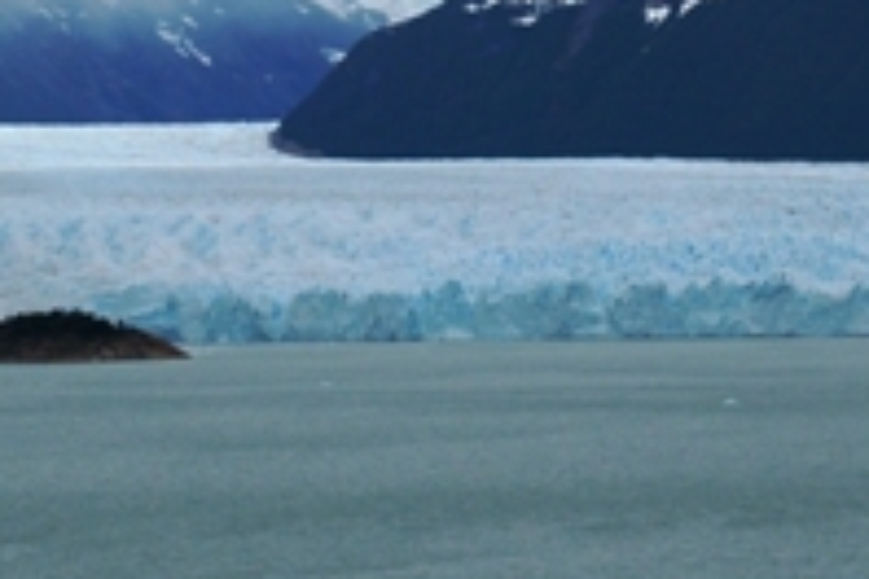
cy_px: -184
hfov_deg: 8.2
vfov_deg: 5.4
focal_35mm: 252
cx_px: 456
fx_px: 6083
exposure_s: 1/500
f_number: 11
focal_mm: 52
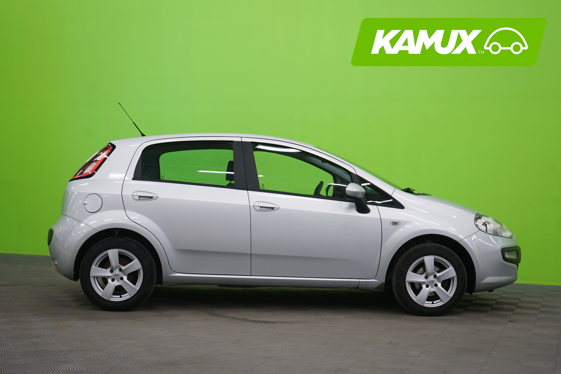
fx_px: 795
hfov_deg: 38.9
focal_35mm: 51
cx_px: 280
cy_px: 187
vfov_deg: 26.5
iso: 400
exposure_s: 1/10
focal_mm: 51
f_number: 5
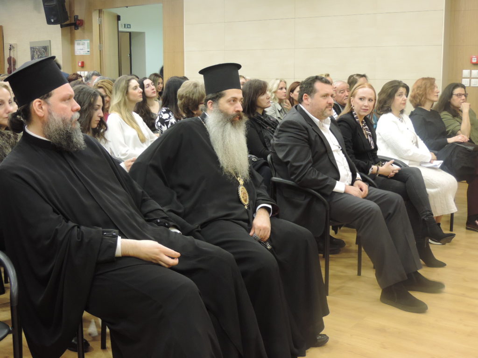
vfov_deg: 30.9
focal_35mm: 47
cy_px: 179
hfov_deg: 40.4
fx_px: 649
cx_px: 239
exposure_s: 1/13
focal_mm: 8.3
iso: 400
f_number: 3.5
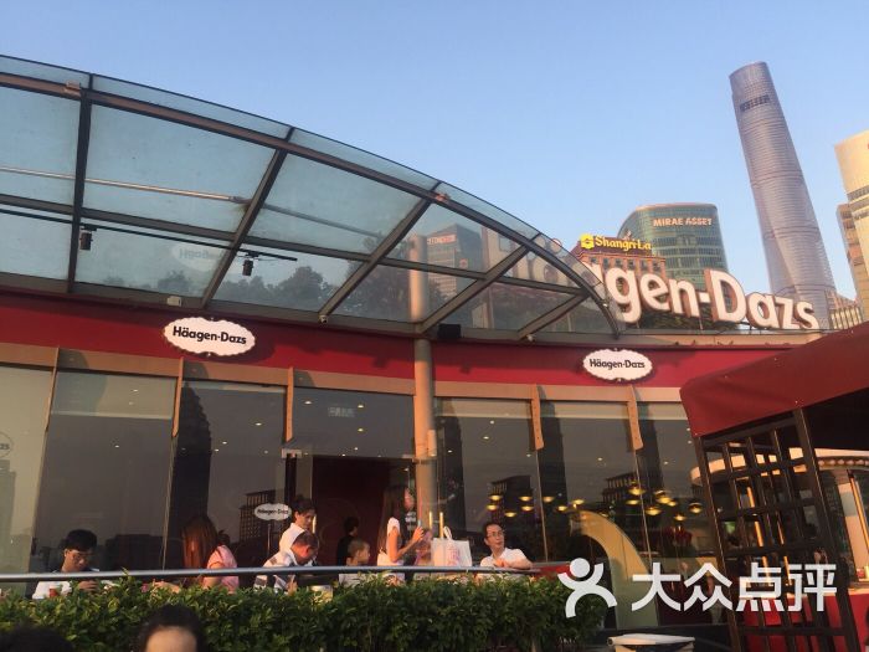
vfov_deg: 48.2
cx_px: 434
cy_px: 326
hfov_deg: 61.7
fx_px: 728
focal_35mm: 29
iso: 32
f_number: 2.2
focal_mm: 4.15
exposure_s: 1/222
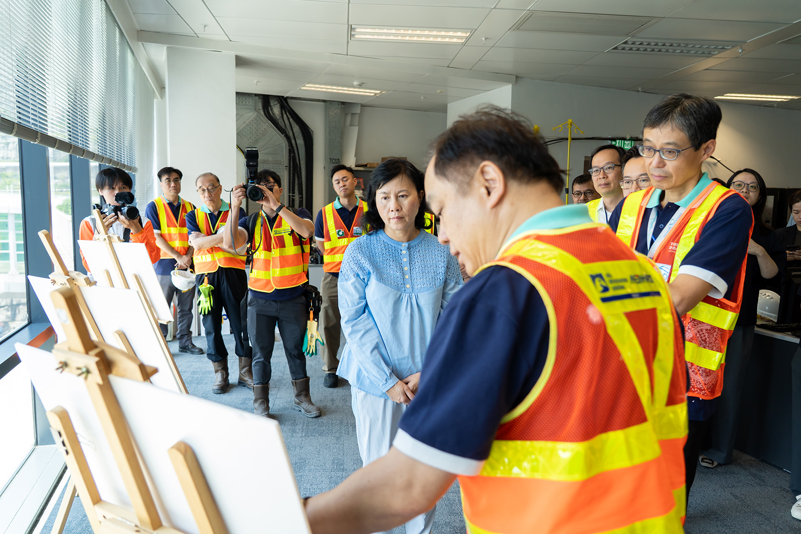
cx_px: 400
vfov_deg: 51.3
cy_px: 267
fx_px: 556
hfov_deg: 71.5
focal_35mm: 25
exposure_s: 1/200
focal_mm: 25
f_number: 4
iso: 500
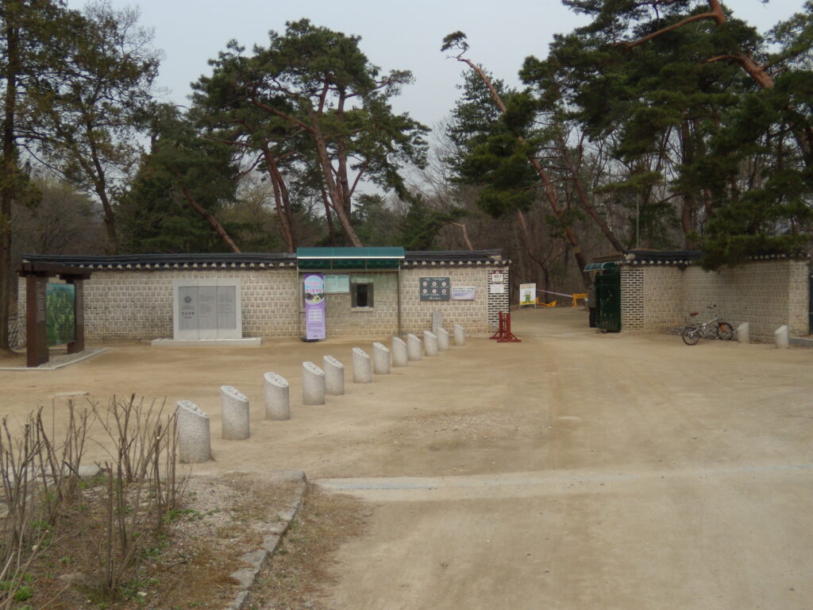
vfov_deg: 39.7
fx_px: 846
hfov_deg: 51.4
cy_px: 305
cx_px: 406
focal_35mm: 36
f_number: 3.6
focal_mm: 6.4
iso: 80
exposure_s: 1/640
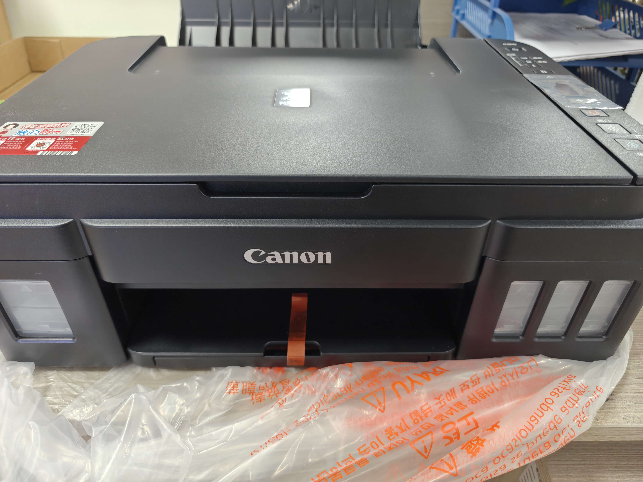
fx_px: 427
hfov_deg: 73.9
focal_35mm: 23
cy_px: 241
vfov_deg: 58.9
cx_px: 322
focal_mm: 6.06
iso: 320
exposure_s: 1/100
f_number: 1.6
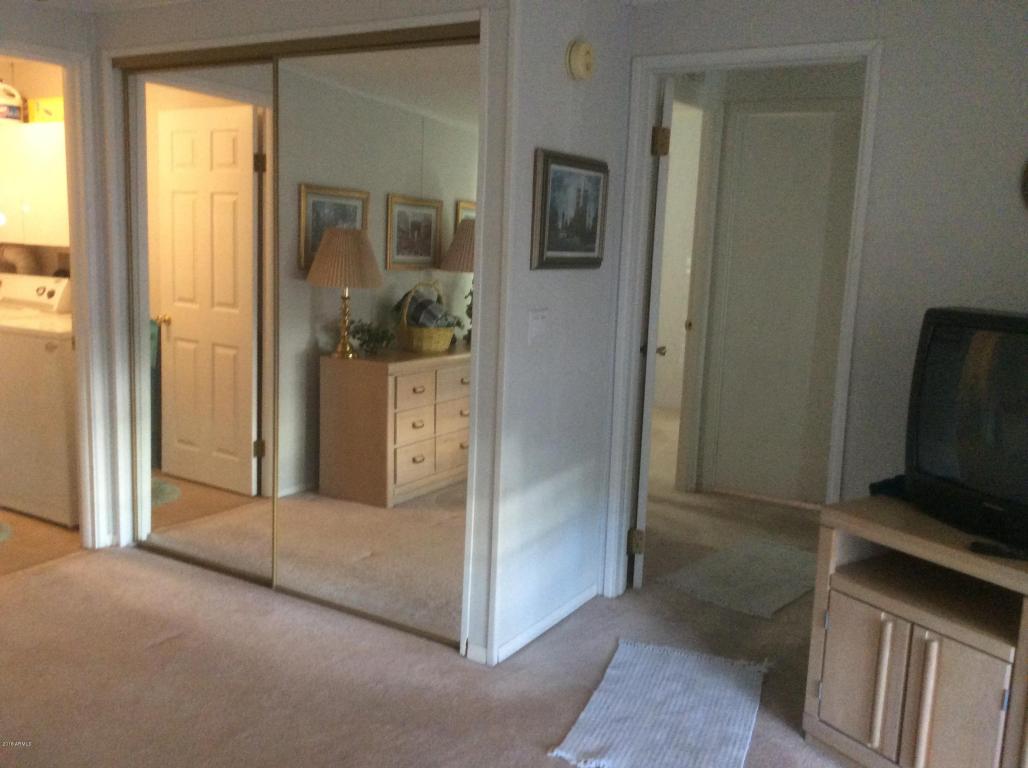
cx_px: 514
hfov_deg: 56.9
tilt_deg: -11.3
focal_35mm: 32
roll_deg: -0.9
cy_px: 384
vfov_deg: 44.1
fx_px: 949
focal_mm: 3.3
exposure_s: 1/24
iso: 250
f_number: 2.4
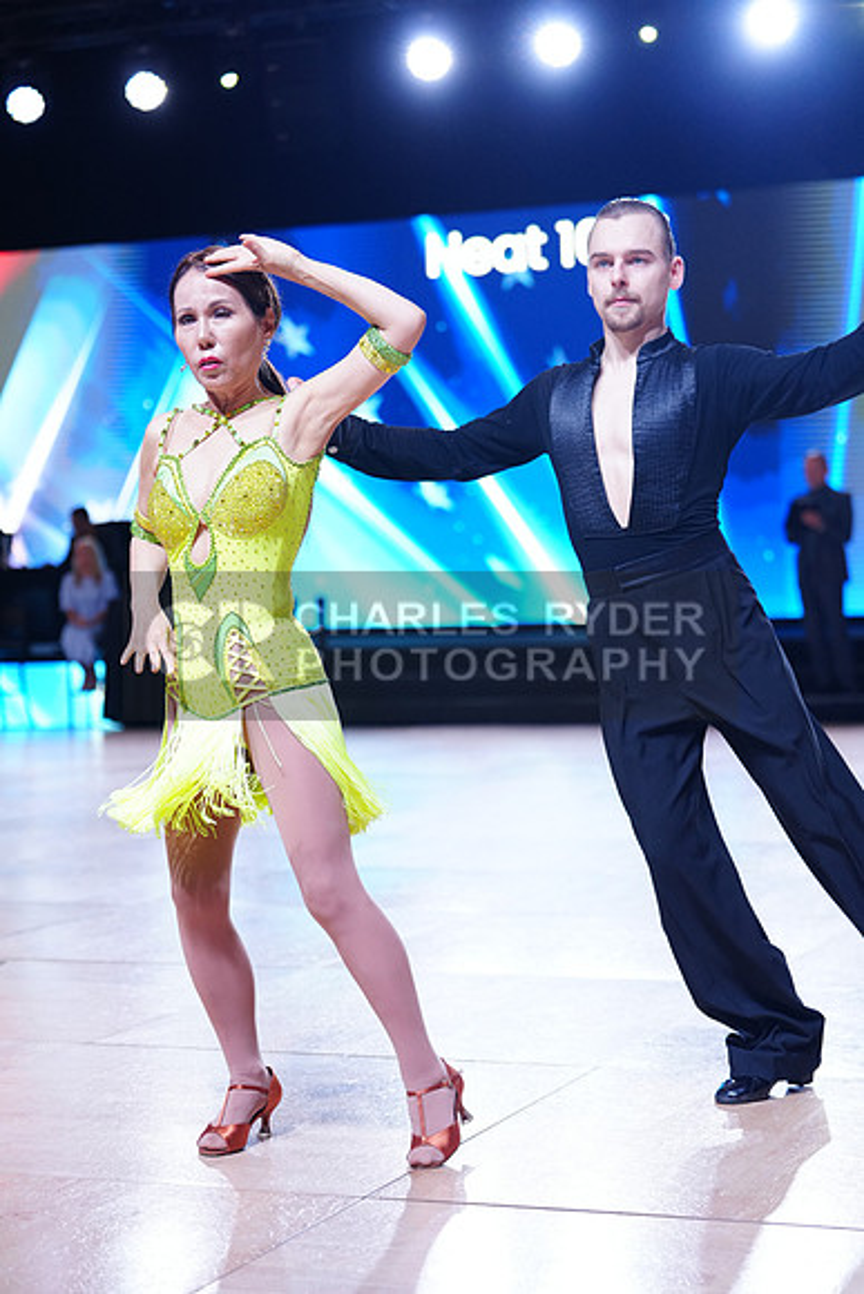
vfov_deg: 28.8
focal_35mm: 70
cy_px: 647
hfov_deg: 19.5
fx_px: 2518
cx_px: 432
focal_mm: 70
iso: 1250
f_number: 2.8
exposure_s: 1/640
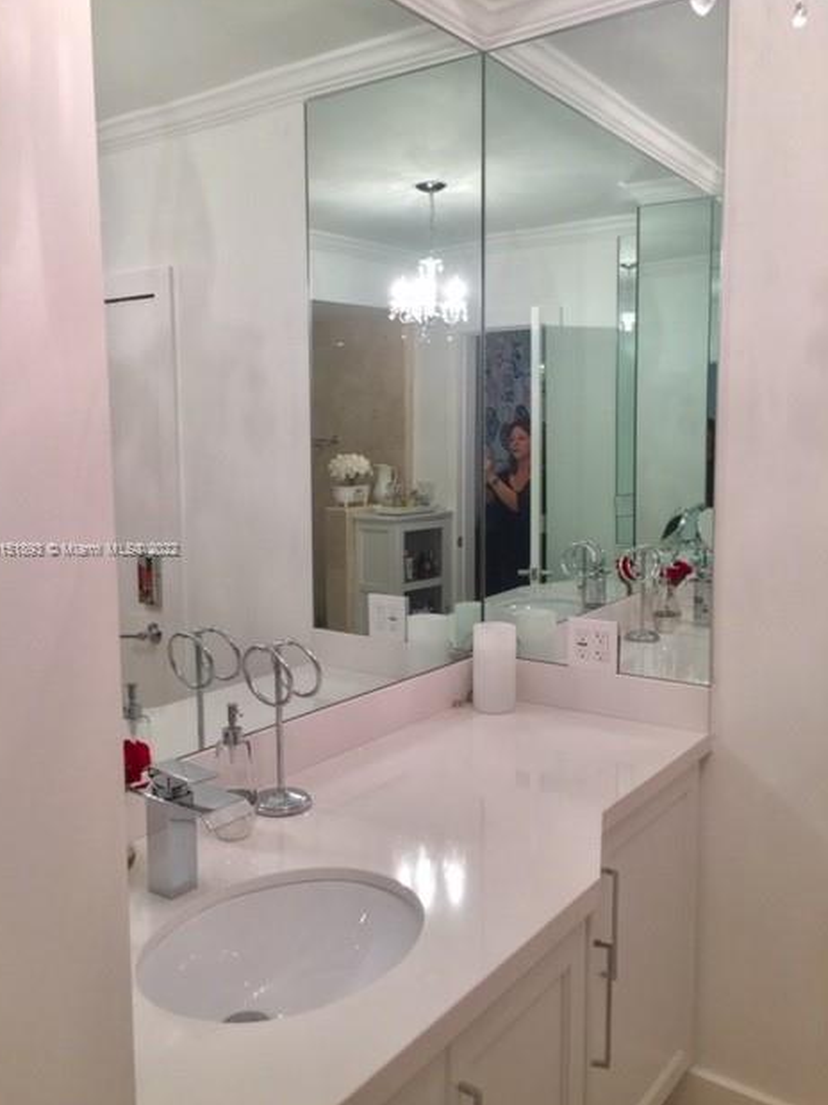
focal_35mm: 30
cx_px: 402
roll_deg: +0.2
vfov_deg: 60.0
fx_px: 957
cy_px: 550
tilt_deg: -5.8
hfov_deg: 46.8
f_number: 2.2
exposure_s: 1/40
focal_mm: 4.15
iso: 32
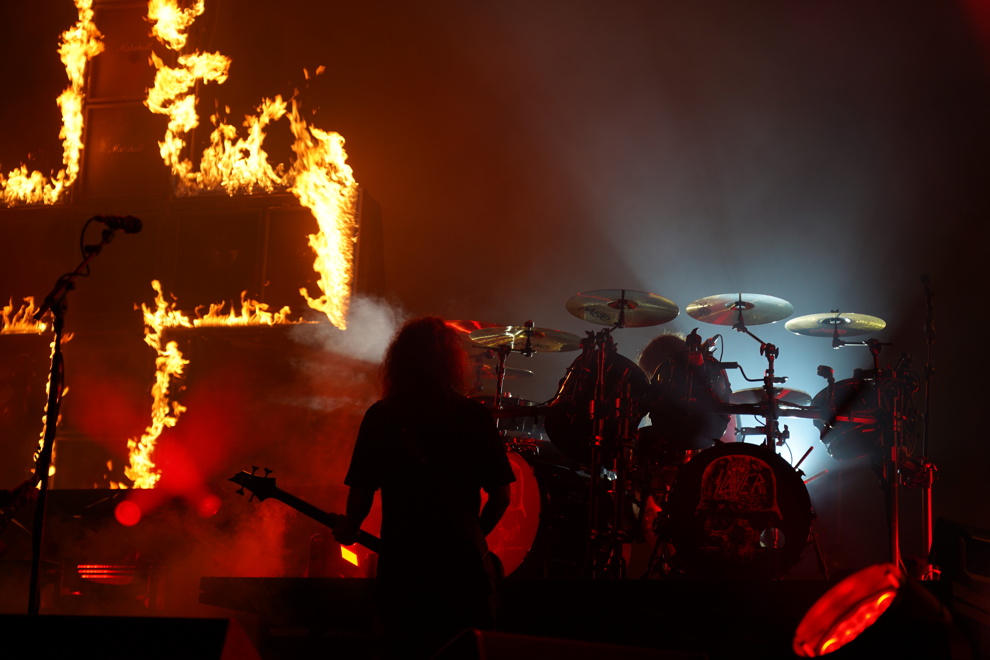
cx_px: 495
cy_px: 330
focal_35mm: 83
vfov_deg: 16.5
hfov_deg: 24.5
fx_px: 2282
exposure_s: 1/100
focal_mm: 83
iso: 160
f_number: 4
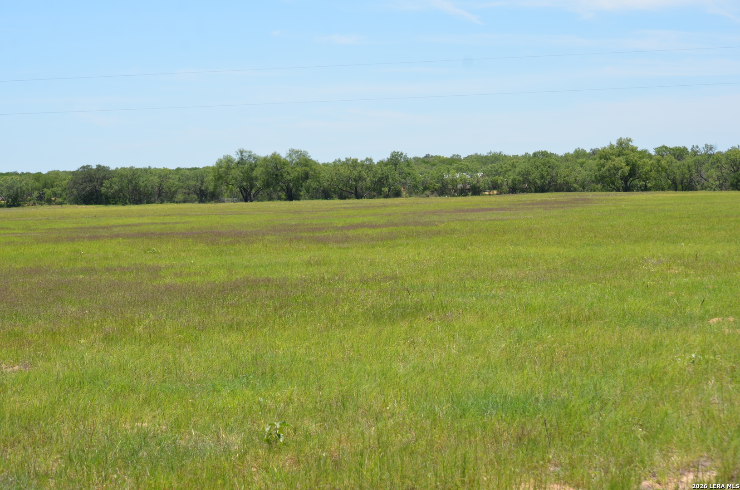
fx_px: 1692
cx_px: 370
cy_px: 245
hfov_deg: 24.7
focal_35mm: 82
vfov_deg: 16.5
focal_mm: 55
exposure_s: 1/250
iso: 125
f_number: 9
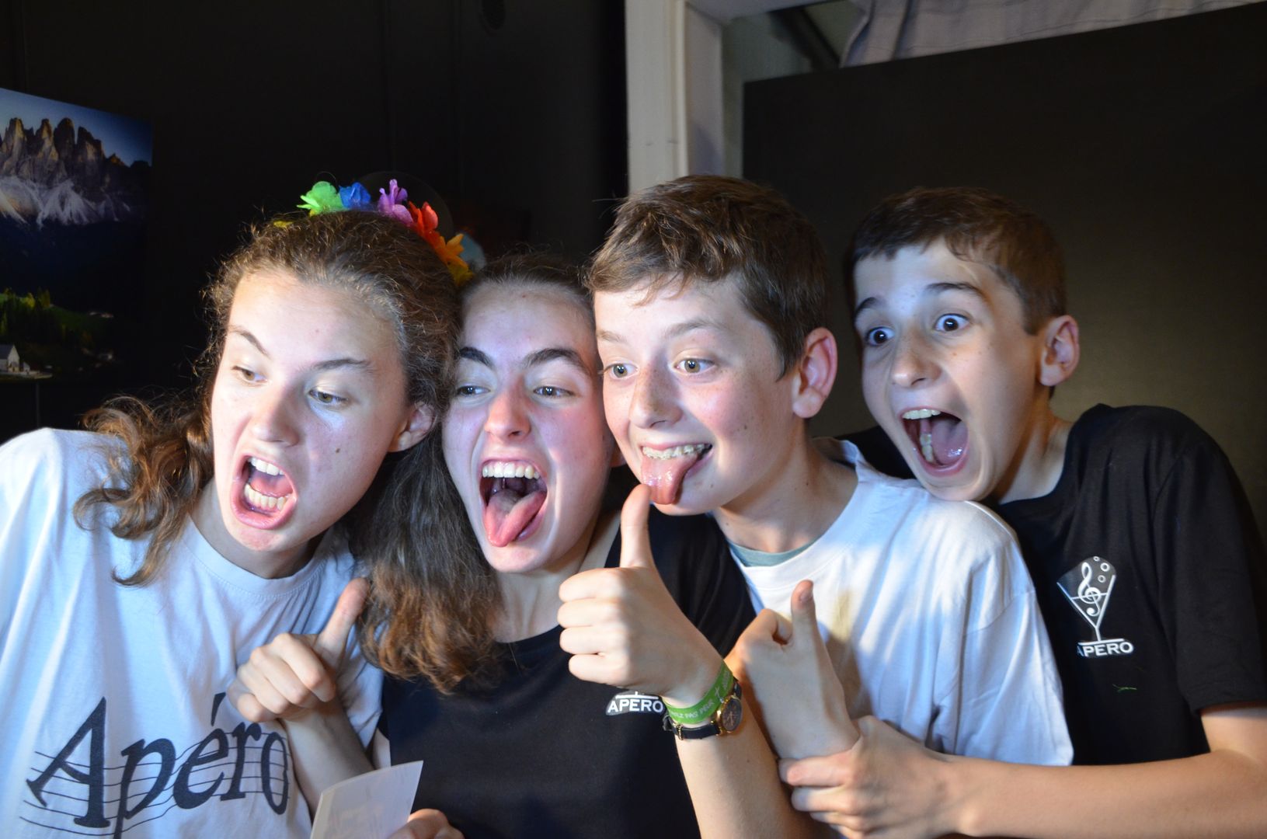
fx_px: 1370
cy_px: 420
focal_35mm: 39
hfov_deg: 49.6
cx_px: 634
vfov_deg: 34.1
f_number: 4
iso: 1400
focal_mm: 26
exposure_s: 1/30
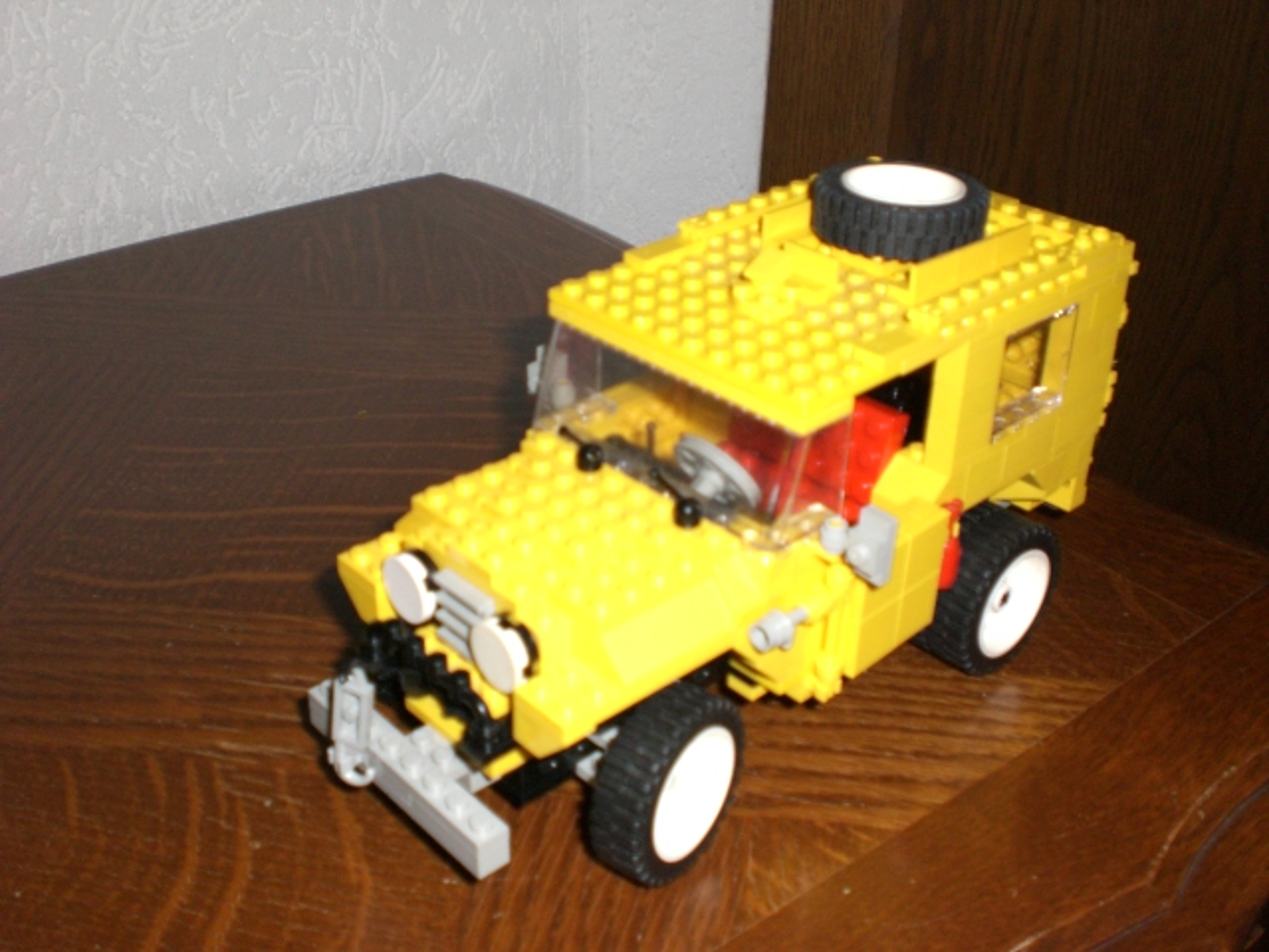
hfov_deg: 49.0
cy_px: 476
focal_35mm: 38
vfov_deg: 37.7
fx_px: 1393
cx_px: 634
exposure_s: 1/60
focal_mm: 6.3
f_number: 3.1
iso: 200
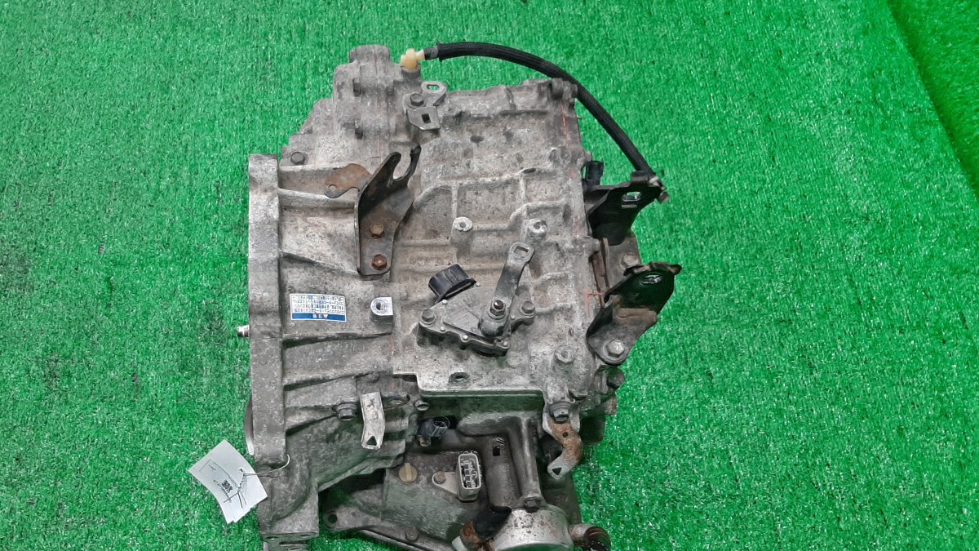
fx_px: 883
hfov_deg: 57.8
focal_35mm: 34
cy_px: 332
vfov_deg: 34.5
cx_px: 414
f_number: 1.7
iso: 95
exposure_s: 1/50
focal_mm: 3.93
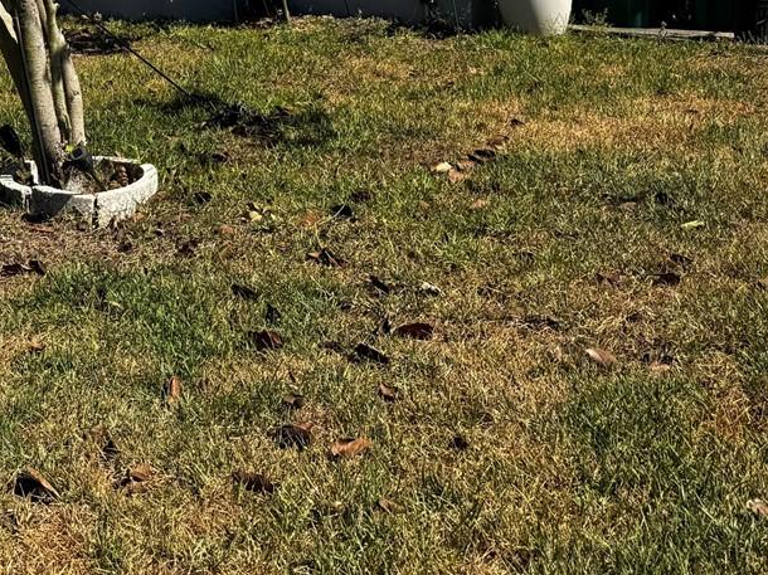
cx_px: 92
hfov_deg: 29.6
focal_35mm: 63
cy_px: -151
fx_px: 1397
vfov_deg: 21.3
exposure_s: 1/3802
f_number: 1.78
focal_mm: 6.76
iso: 80
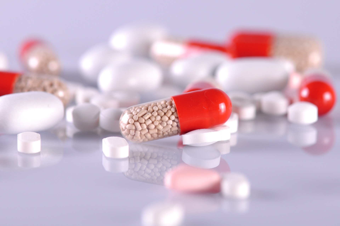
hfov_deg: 13.1
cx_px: 170
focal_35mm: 158
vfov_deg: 8.7
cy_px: 113
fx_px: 1485
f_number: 11
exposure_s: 1/125
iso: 100
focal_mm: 105
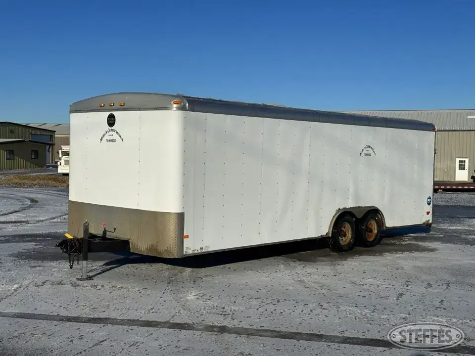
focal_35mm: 48
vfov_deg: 30.3
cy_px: 178
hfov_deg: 39.7
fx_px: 659
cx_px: 238
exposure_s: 1/12048
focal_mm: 6.86
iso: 64
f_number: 1.78
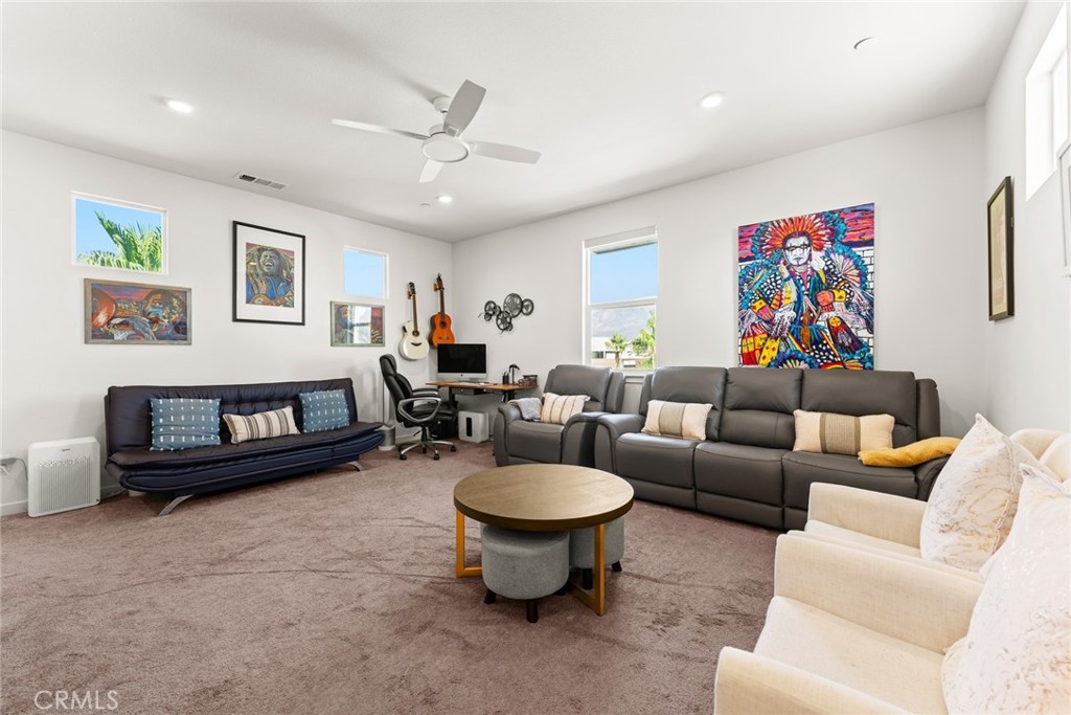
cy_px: 358
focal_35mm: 14
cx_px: 536
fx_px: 417
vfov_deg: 81.2
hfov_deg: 104.2
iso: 320
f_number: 6.3
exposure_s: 1/5
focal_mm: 14
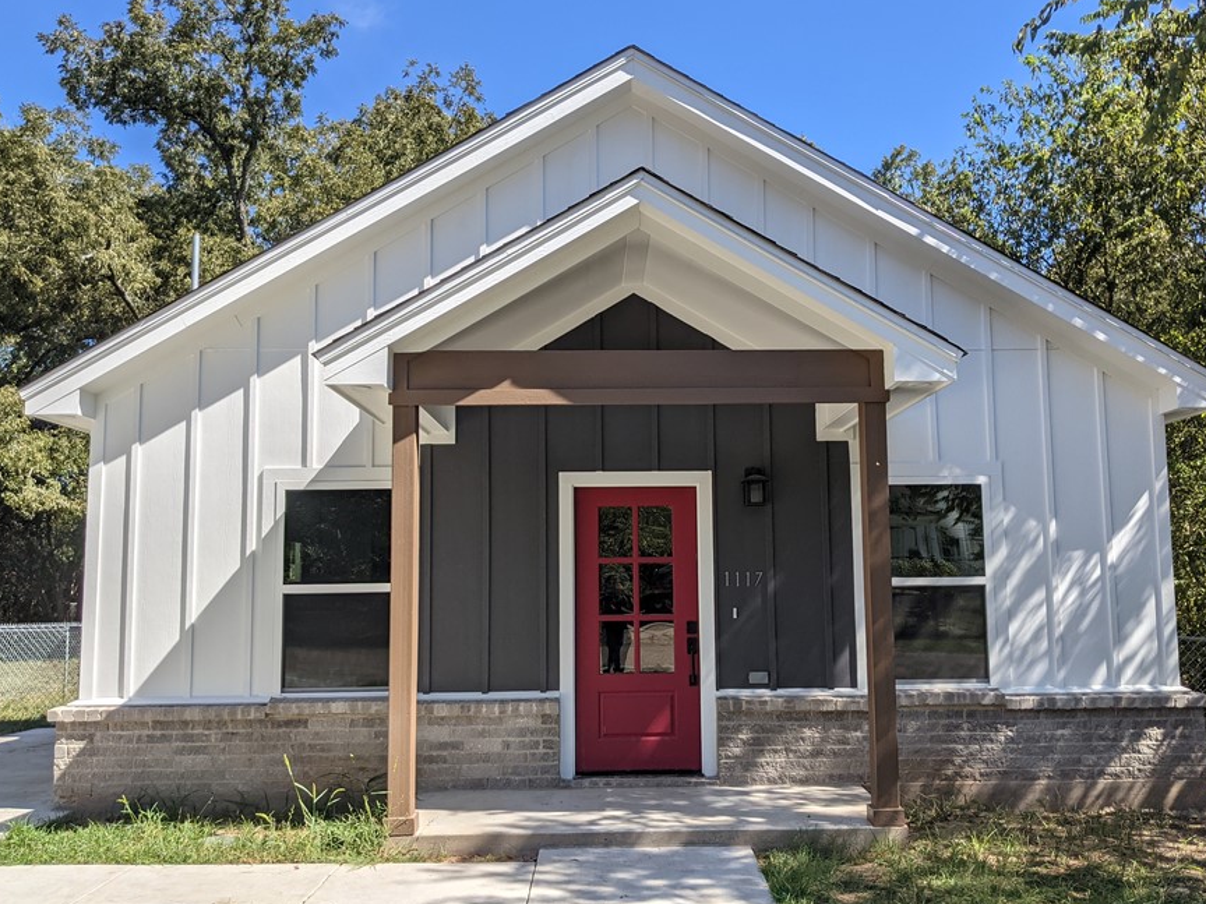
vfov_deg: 44.2
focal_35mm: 32
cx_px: 641
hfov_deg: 56.8
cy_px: 465
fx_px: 1115
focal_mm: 4.38
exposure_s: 1/2597
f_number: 1.73
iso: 41
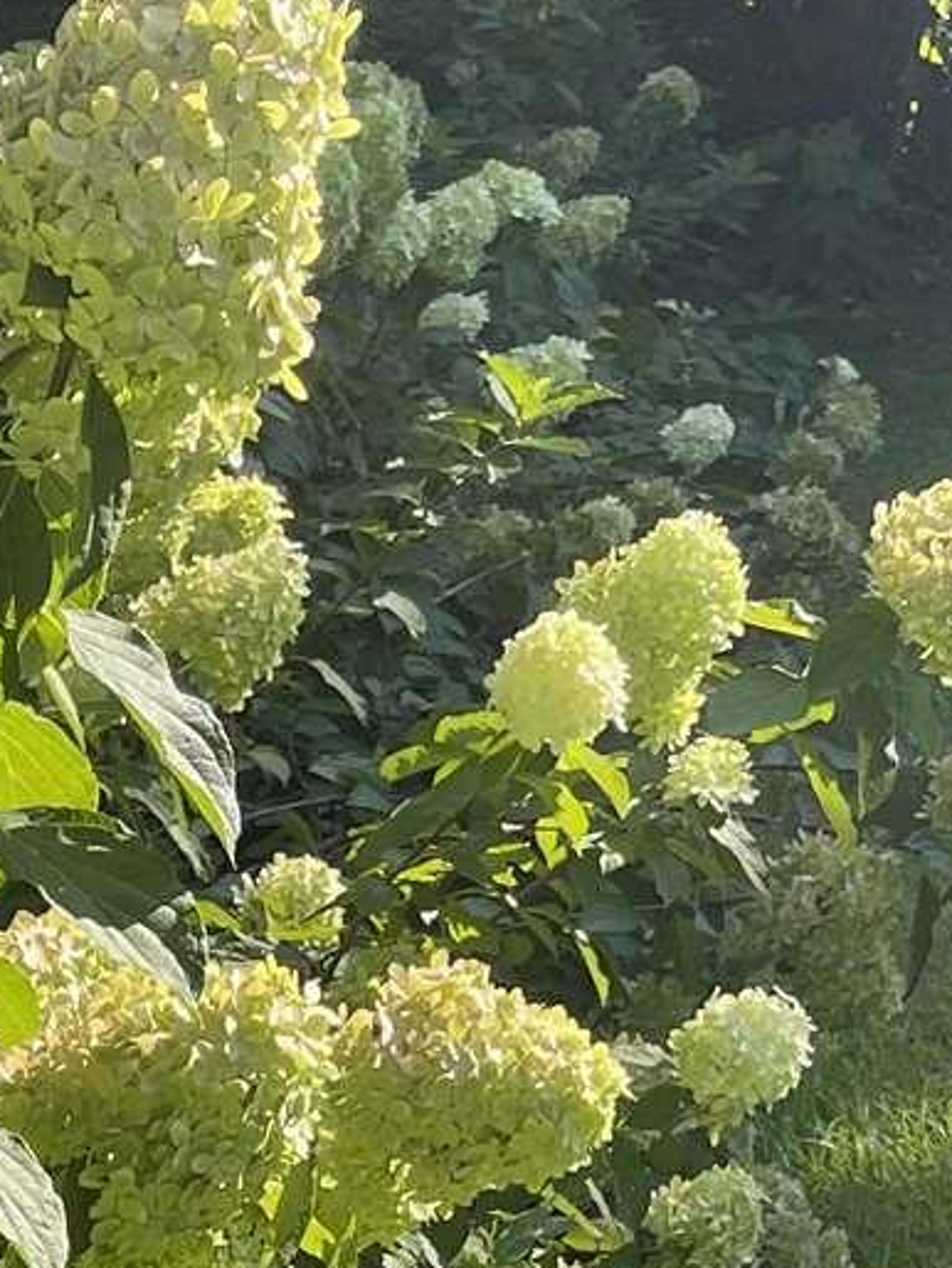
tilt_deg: -24.1
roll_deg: +0.4
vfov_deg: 16.6
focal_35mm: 112
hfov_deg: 13.1
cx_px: 81
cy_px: 1641
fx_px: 4104
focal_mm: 5.1
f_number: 1.6
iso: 32
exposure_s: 1/831
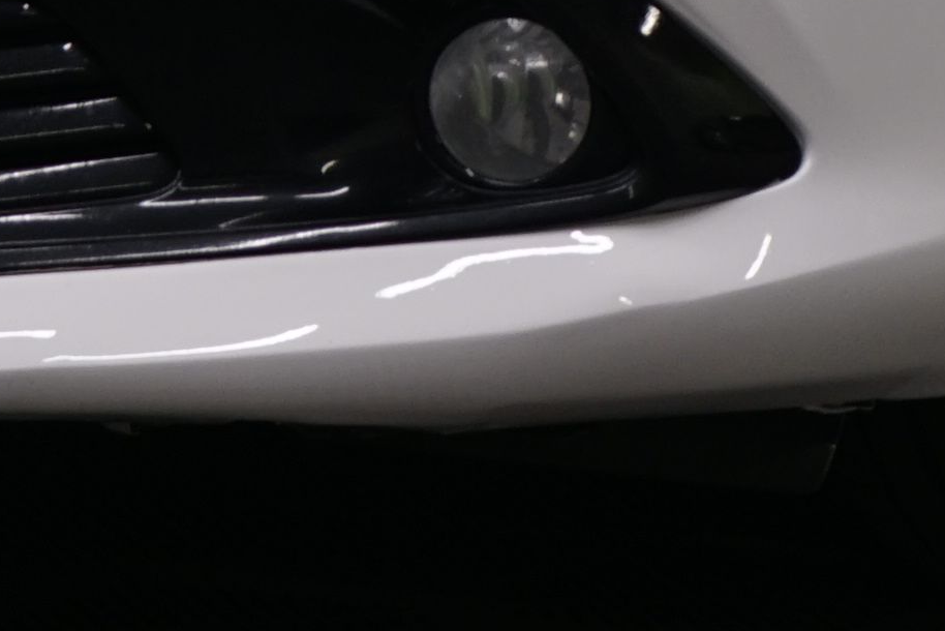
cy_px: -1024
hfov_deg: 4.9
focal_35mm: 420
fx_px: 11028
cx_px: 588
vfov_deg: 3.2
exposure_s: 1/50
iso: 320
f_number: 5.6
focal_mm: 64
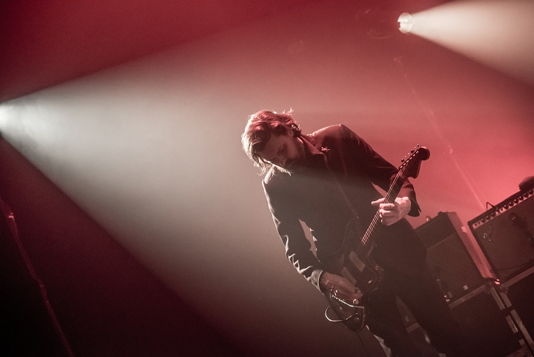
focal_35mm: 70
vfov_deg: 19.5
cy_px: 178
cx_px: 267
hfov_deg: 28.8
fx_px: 1039
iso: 2500
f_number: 4.5
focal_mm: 70
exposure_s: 1/80
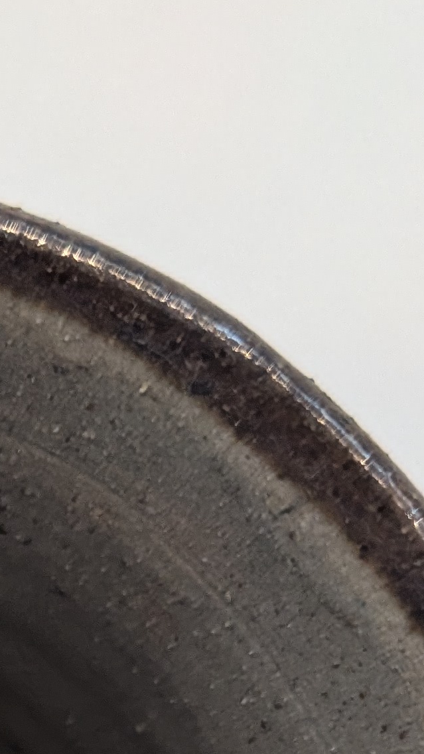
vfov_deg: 20.5
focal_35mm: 92
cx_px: -305
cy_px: 1055
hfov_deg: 12.2
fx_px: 1840
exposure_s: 1/142
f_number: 1.7
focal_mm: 4.53
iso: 29
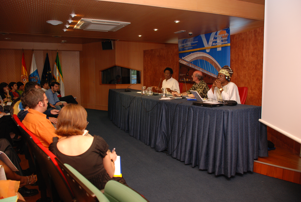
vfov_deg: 48.0
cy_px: 101
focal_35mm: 27
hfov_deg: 67.3
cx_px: 150
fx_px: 226
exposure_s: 1/60
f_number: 4
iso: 400
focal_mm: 18
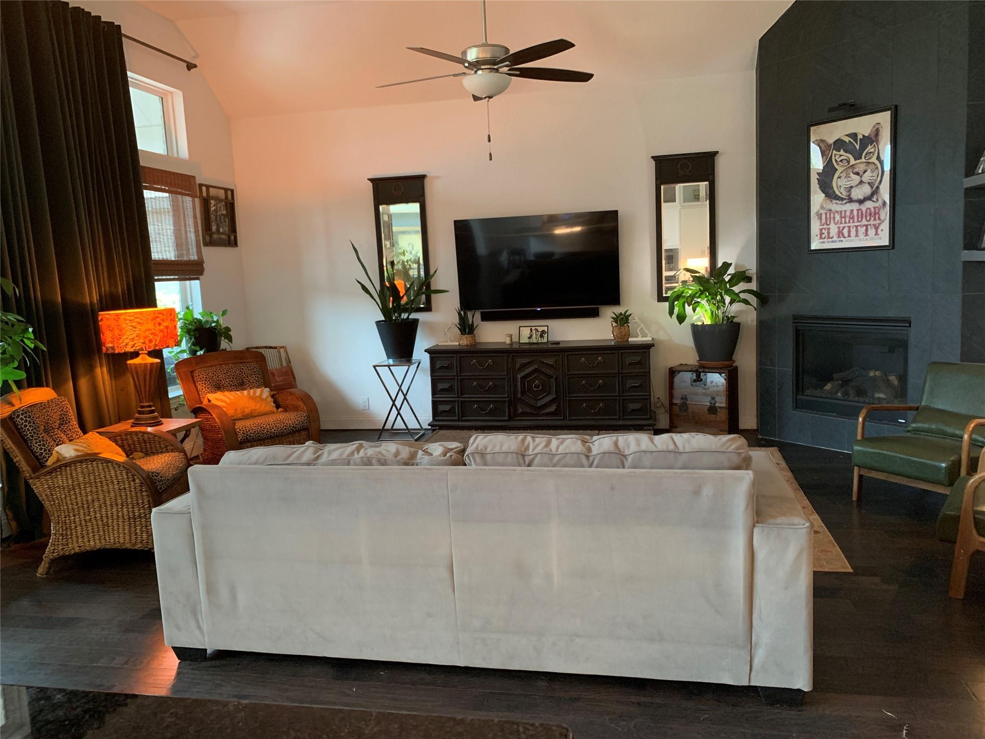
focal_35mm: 26
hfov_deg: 67.3
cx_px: 492
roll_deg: +2.4
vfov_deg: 53.1
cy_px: 370
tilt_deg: -6.0
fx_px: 740
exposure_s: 1/30
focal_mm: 4.25
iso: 400
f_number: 1.8
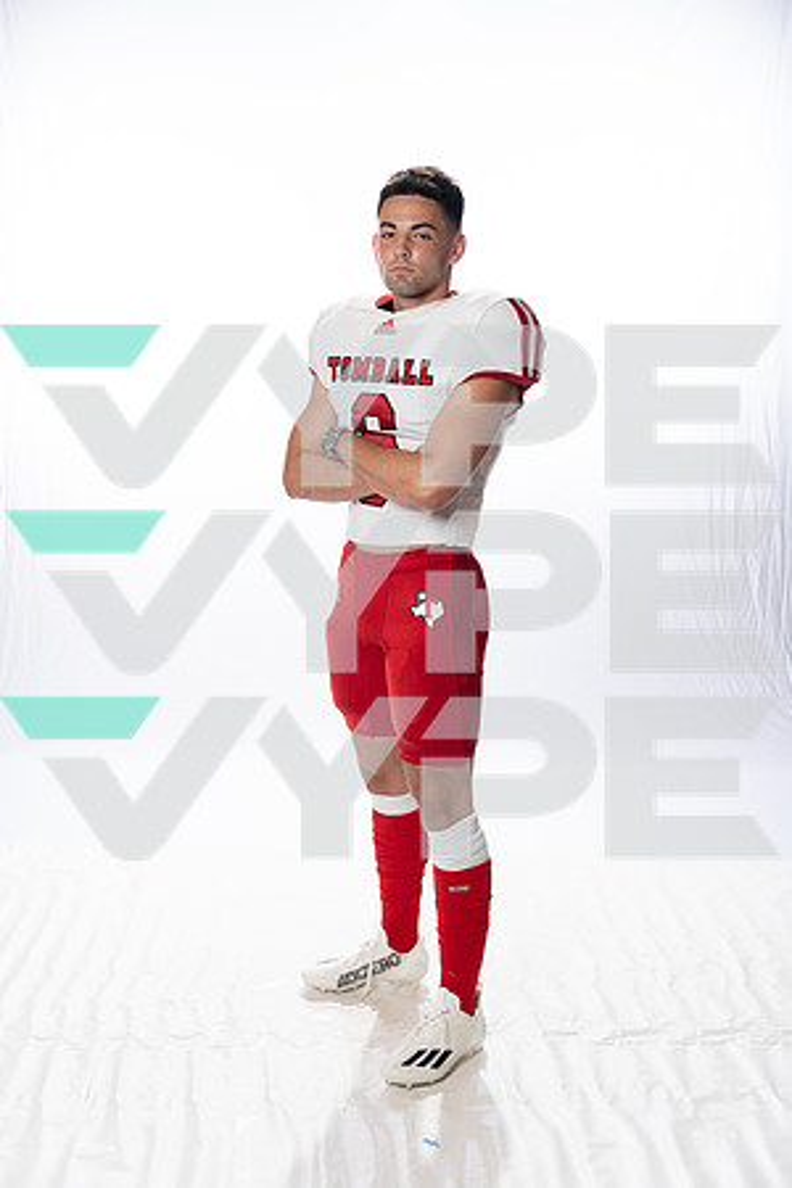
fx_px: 1386
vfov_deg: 46.4
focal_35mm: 42
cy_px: 594
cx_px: 396
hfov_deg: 31.9
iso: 400
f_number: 4
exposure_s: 1/250
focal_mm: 42
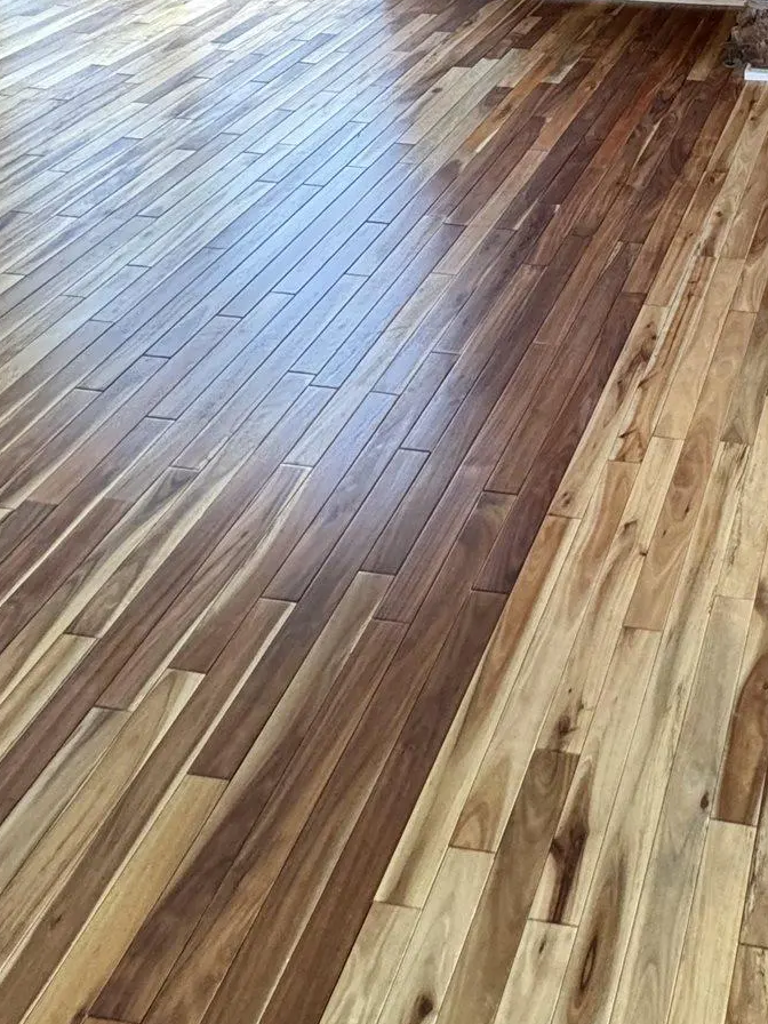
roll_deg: -0.2
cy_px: -211
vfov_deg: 38.0
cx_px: 843
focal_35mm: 36
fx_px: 1065
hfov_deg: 34.3
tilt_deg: -10.8
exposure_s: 1/60
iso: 250
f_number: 2.2
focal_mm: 2.22
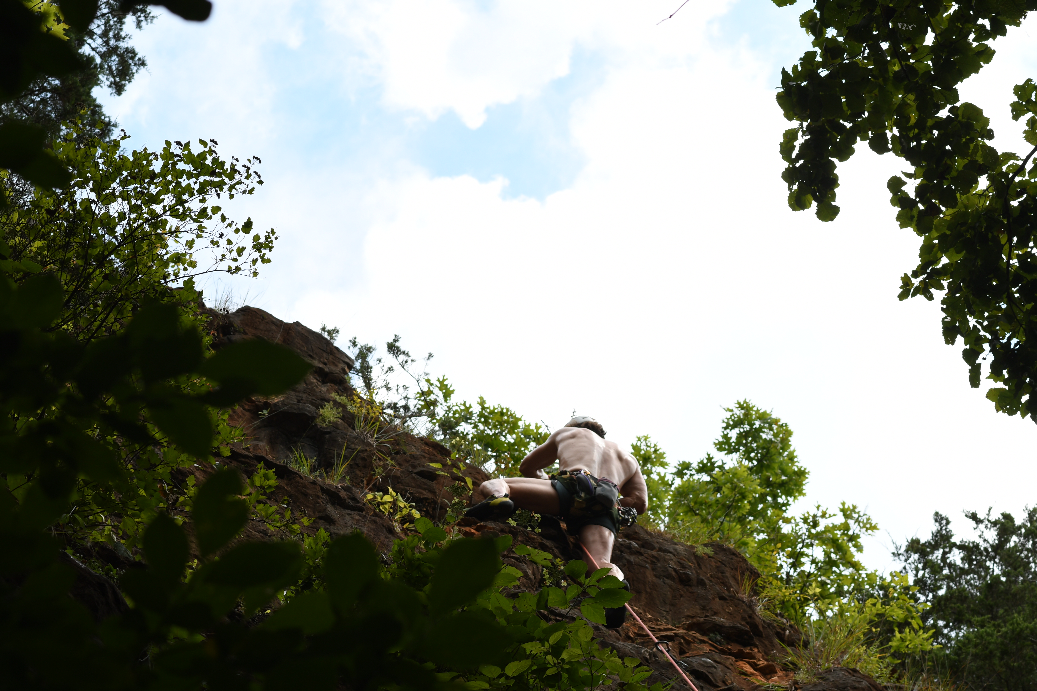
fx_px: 3658
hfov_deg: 16.1
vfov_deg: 10.8
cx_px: 518
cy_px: 346
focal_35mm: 127
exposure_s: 1/250
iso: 125
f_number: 8
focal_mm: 85
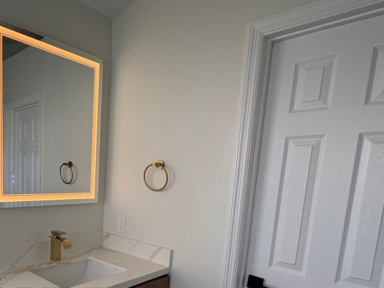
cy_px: 217
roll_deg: -2.5
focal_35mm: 27
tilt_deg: -7.9
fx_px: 299
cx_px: 92
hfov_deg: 61.4
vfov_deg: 49.2
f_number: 2.2
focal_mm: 2.22
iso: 40
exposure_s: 1/109
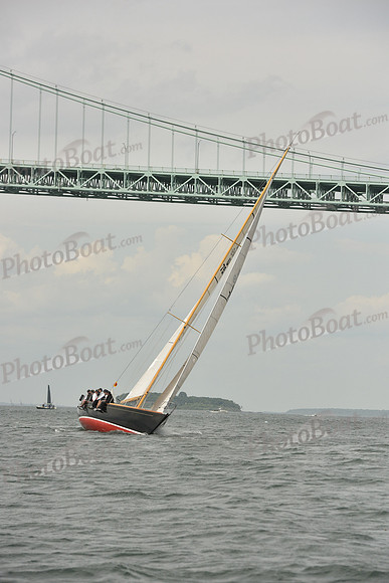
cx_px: 194
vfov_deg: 16.8
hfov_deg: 11.2
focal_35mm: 122
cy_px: 292
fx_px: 1976
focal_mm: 122
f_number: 7.1
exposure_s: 1/3200
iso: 400
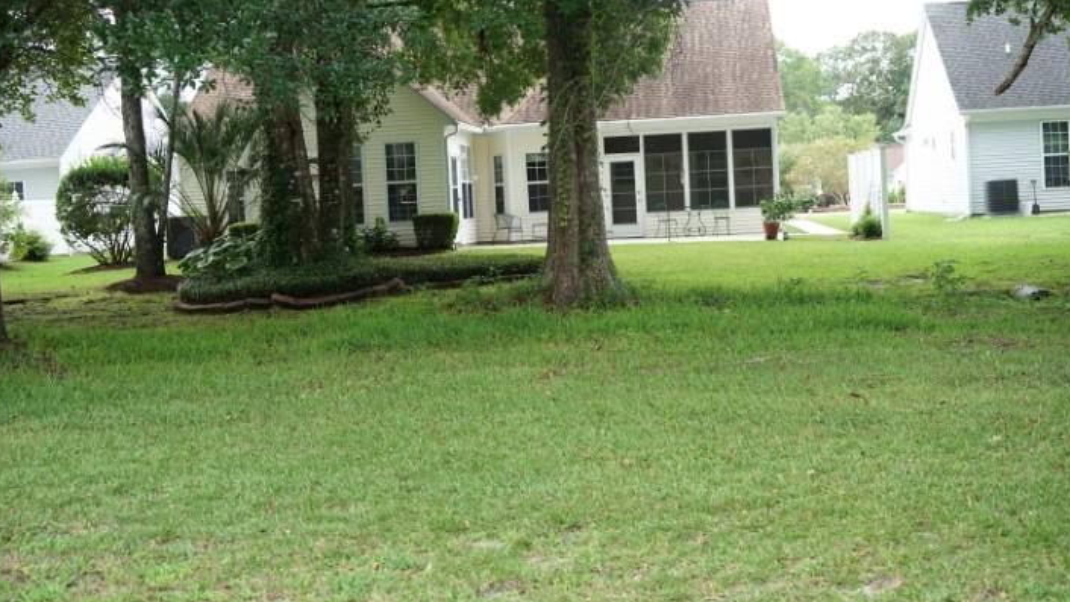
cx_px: 530
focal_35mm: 47
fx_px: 1333
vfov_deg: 25.4
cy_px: 241
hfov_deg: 43.7
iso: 400
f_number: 5.6
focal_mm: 44
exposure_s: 1/250
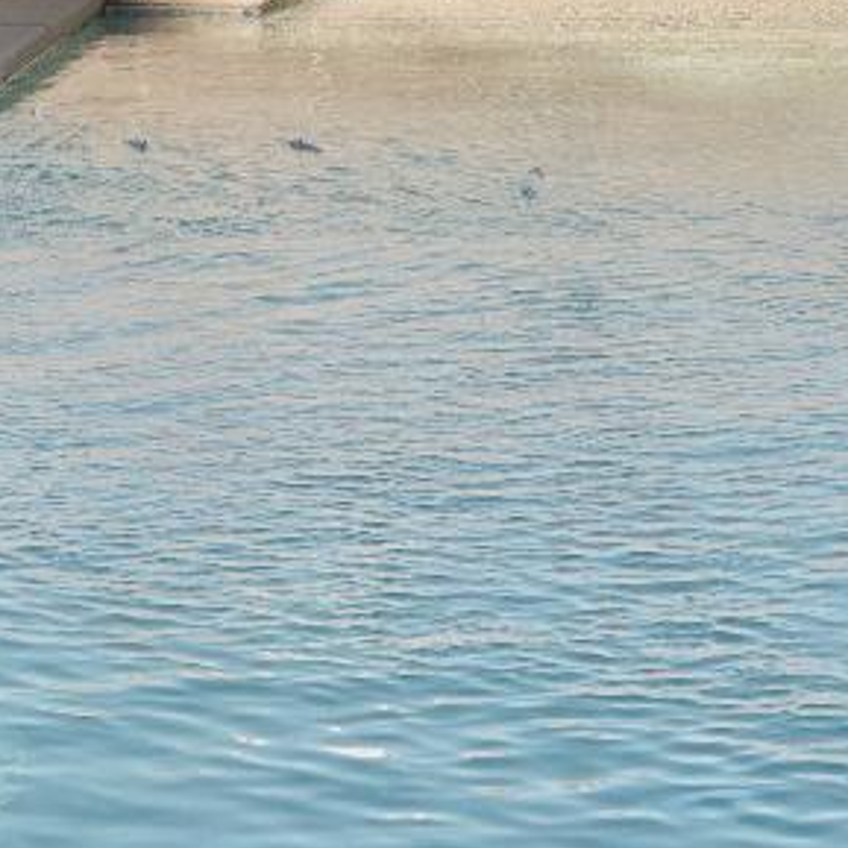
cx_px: 593
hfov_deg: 17.5
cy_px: -337
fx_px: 2750
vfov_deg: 16.3
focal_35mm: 99
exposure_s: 1/160
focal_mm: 22.5
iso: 400
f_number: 11
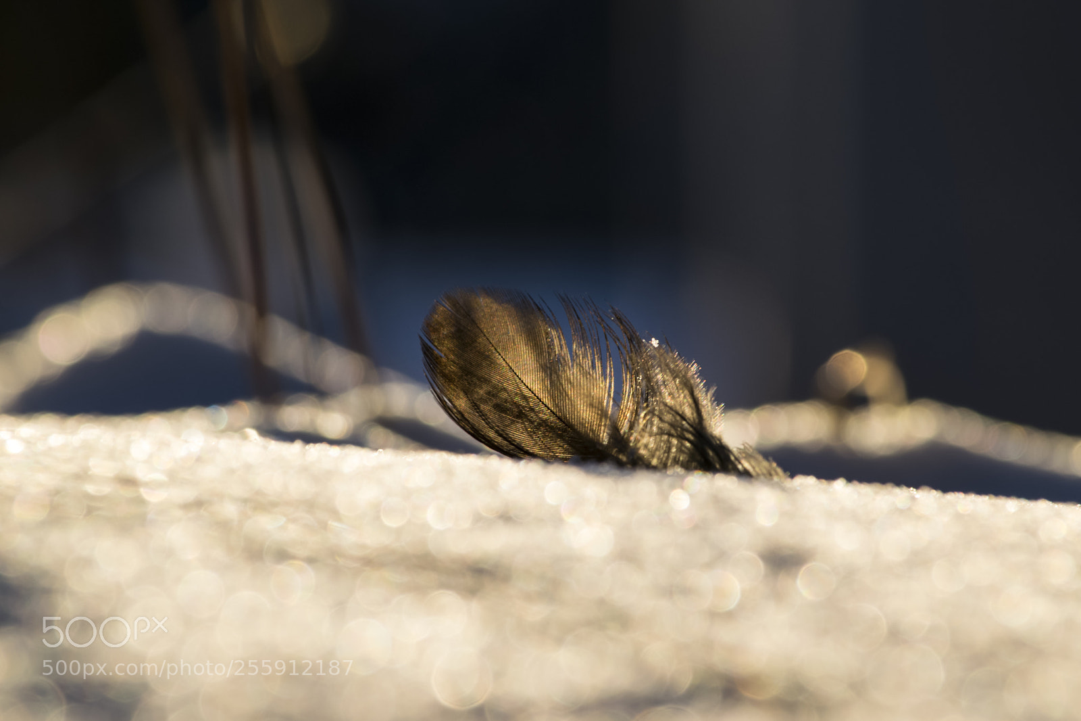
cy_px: 360
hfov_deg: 6.9
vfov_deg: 4.6
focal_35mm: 300
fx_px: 9006
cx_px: 540
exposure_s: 1/125
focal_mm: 200
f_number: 11
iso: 100
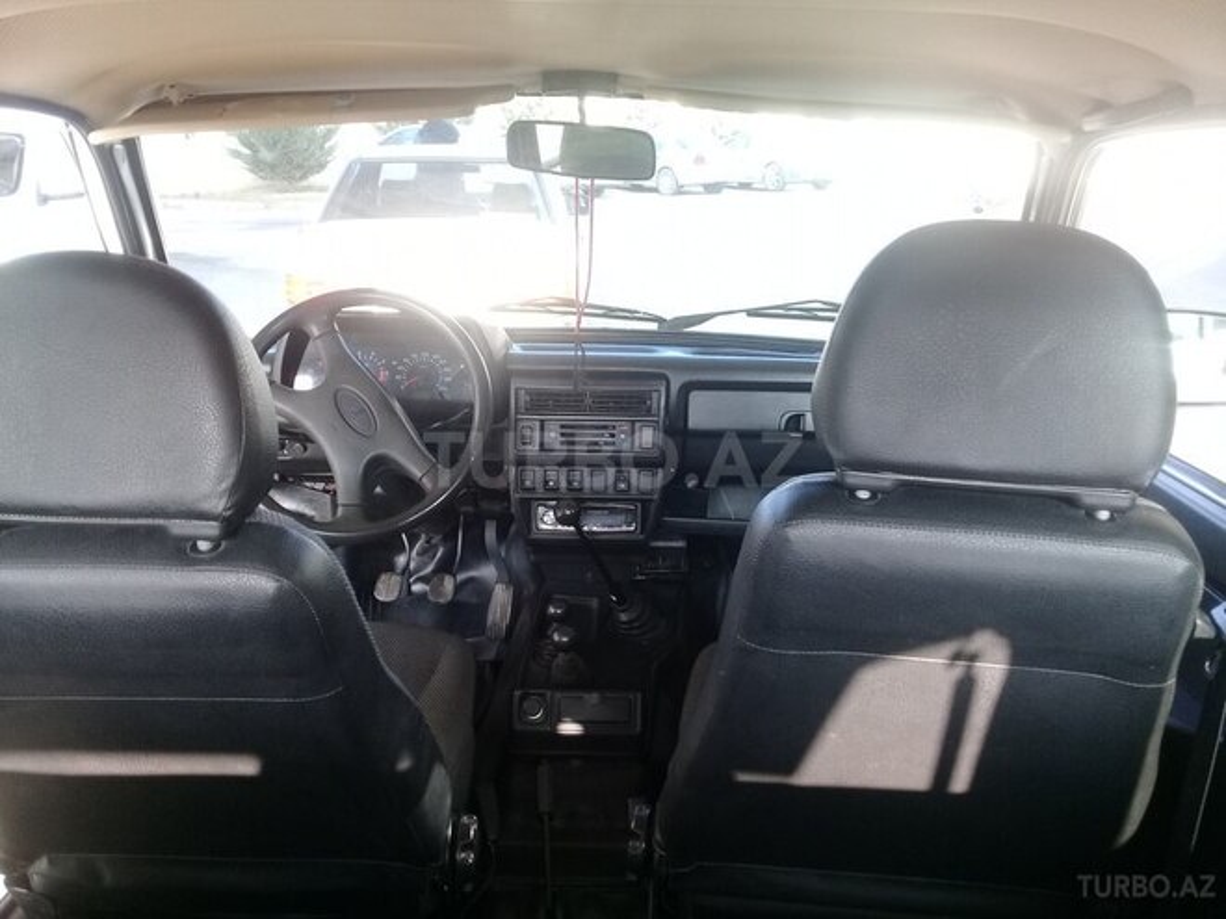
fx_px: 1098
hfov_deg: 58.4
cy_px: 460
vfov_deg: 45.4
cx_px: 613
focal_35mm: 31
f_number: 2.2
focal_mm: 3.3
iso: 50
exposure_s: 1/50
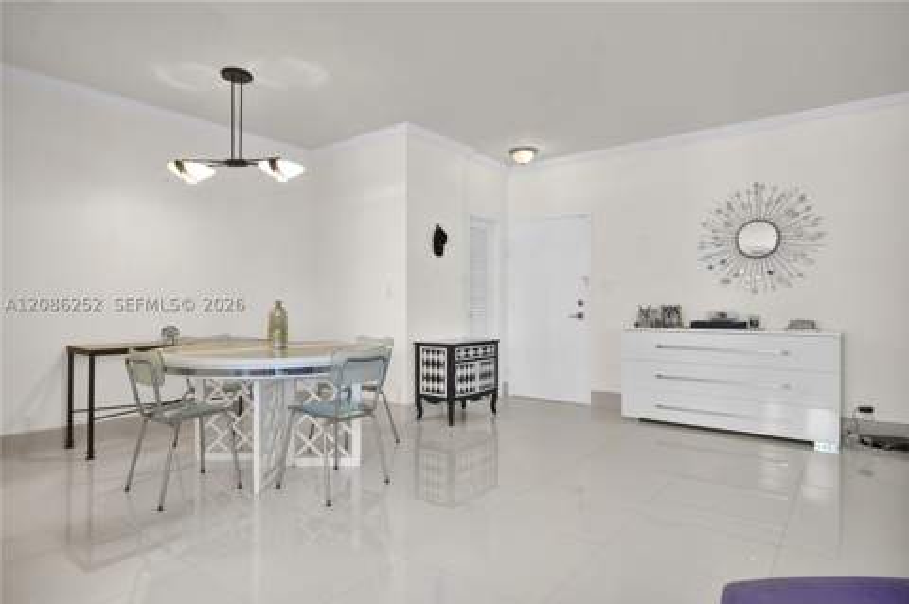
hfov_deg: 84.0
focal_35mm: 20
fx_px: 504
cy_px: 302
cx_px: 454
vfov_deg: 61.8
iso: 640
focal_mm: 20
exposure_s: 1/200
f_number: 7.1
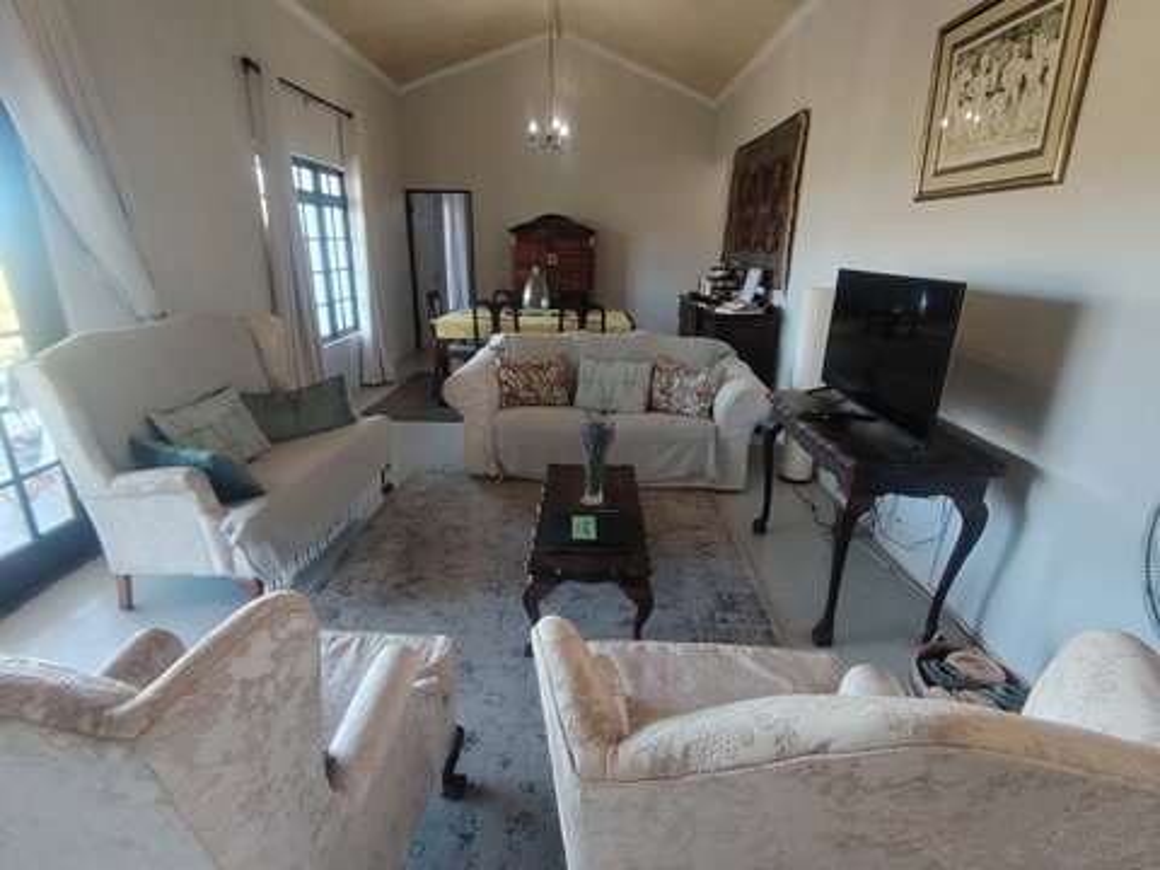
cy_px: 435
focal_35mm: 17
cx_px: 580
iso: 115
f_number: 2.2
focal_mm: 1.42
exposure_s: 1/50
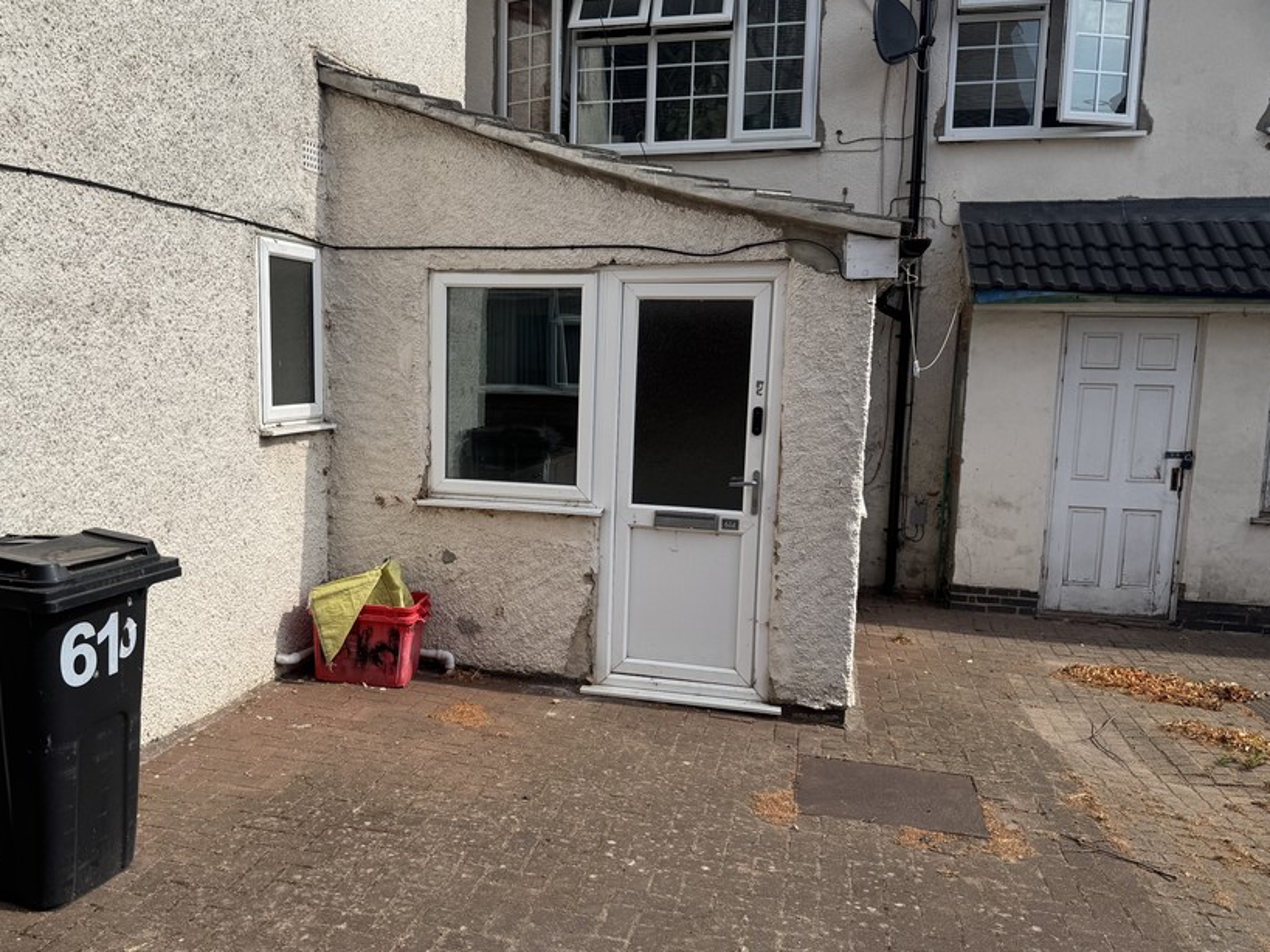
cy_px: 481
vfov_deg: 46.8
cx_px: 498
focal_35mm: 30
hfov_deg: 59.4
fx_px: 1100
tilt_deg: -7.7
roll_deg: -0.9
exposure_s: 1/6410
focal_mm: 6.76
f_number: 1.78
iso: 80
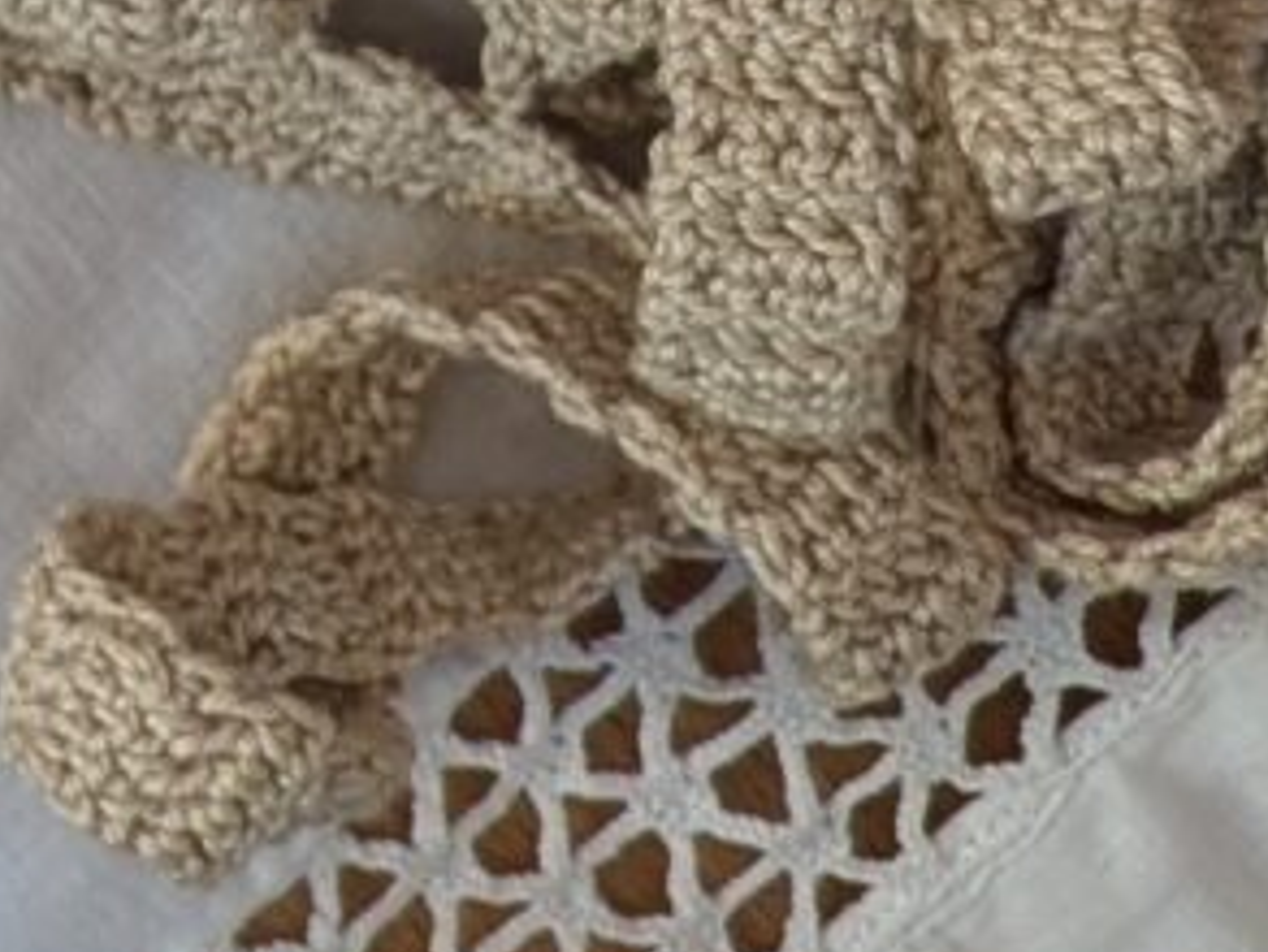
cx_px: -2549
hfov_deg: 8.1
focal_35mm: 210
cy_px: -1406
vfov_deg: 6.7
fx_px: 7696
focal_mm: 6.9
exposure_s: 1/23.8
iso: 30
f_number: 1.68
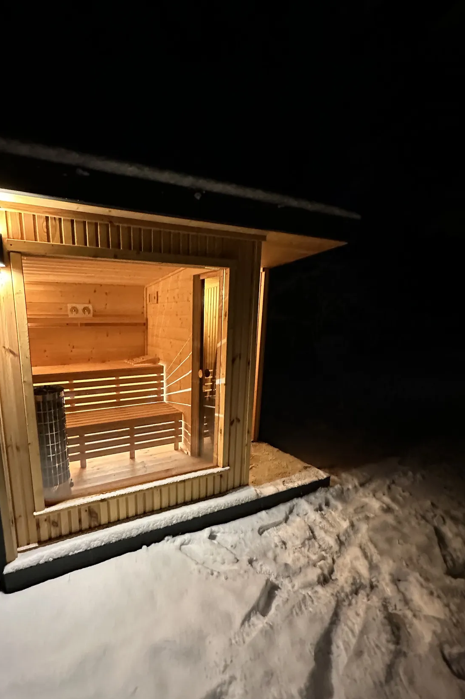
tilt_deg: -10.6
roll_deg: -1.1
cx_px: 174
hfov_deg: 69.3
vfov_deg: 92.9
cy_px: 388
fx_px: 329
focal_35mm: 17
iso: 1000
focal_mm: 2.22
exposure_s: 1/49
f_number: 2.2
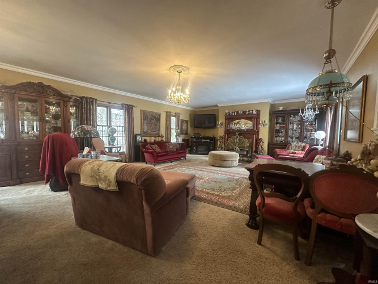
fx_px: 153
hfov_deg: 102.1
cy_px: 142
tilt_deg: -3.9
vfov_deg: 85.7
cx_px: 189
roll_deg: -1.8
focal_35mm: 14
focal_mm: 2.22
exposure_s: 1/60
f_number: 2.2
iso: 250
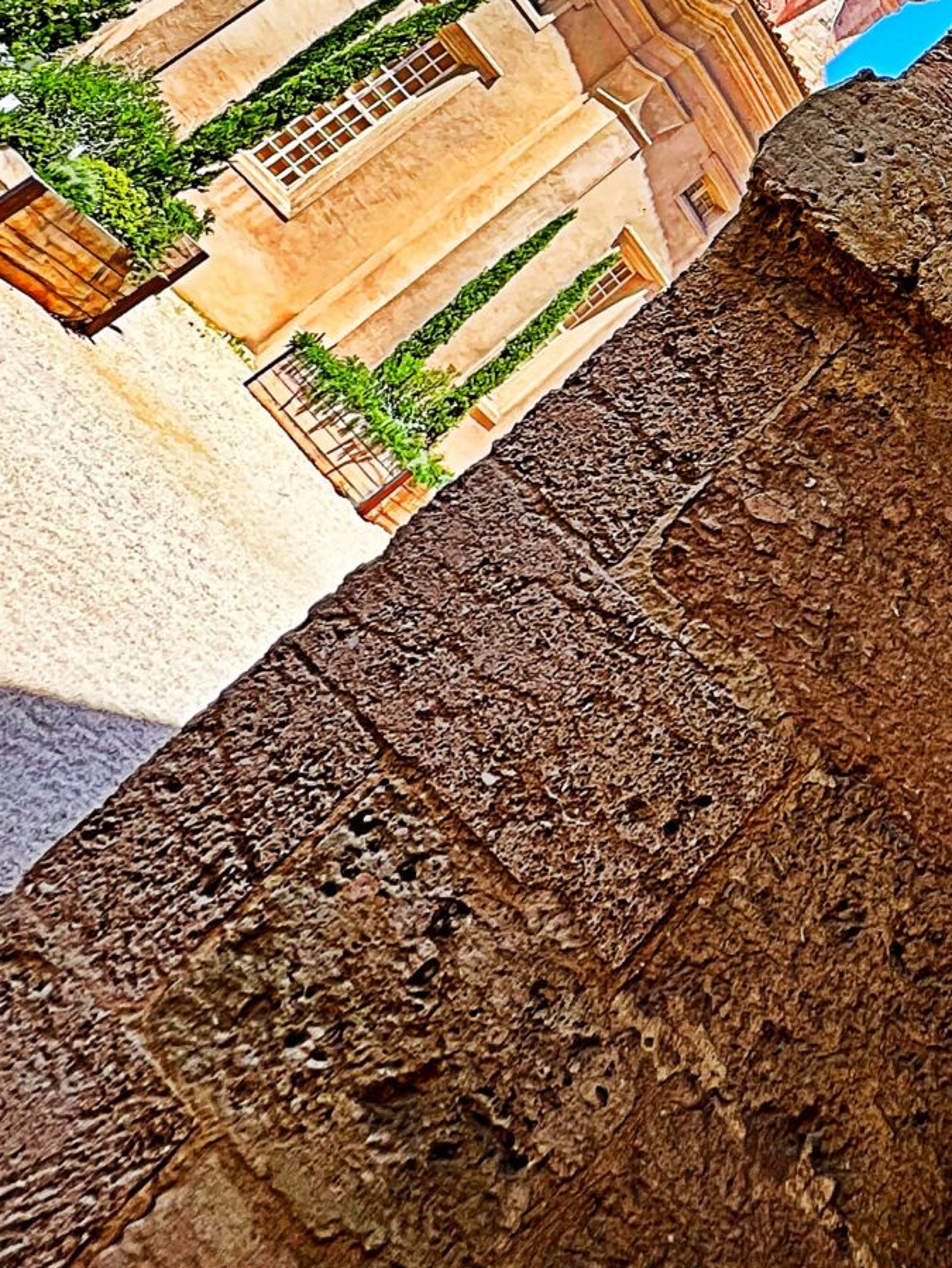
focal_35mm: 37
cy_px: 150
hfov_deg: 31.9
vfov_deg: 45.8
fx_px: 1356
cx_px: 1155
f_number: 1.8
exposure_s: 1/438
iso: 32
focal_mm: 1.57
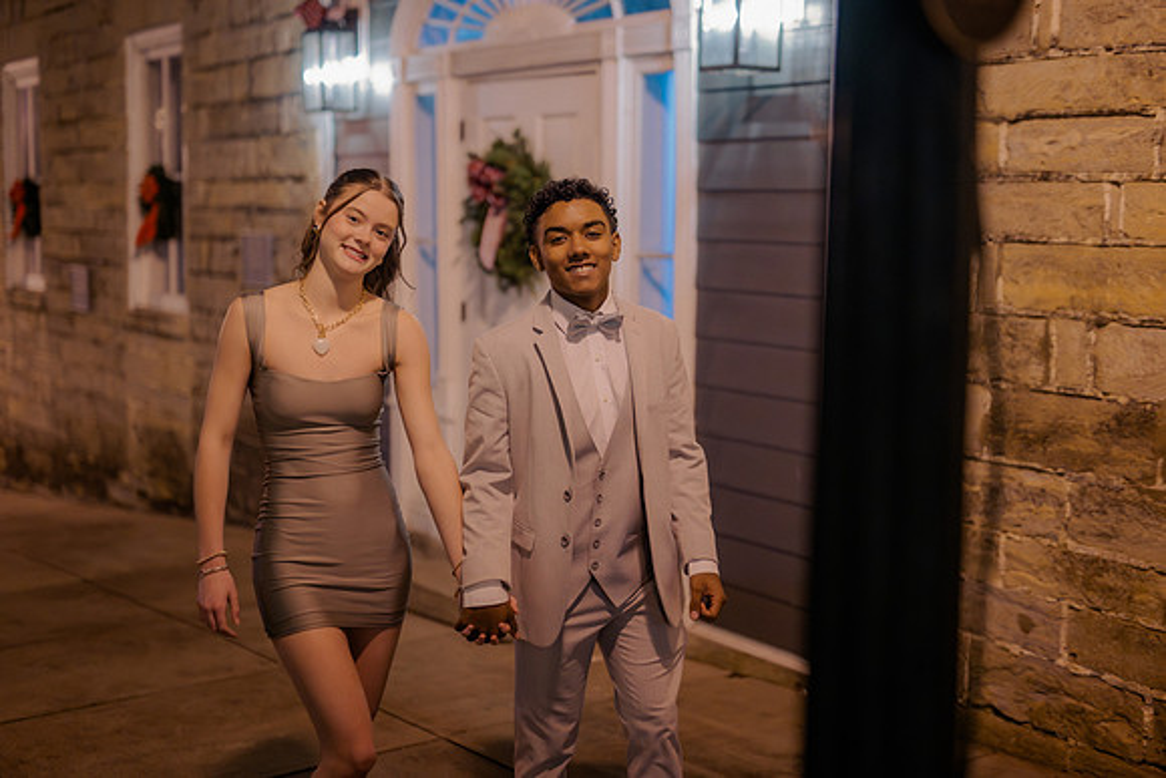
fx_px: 1620
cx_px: 583
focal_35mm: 50
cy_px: 389
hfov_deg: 39.6
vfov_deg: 27.0
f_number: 1.4
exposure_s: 1/200
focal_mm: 50
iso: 2500
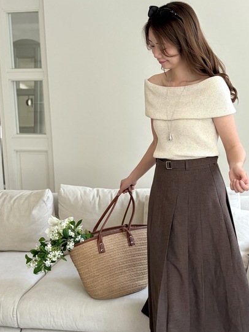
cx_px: 176
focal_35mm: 48
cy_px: 167
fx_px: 461
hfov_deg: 29.9
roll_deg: +0.8
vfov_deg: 39.7
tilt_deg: -10.1
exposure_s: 1/108
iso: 125
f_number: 1.6
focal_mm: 5.96
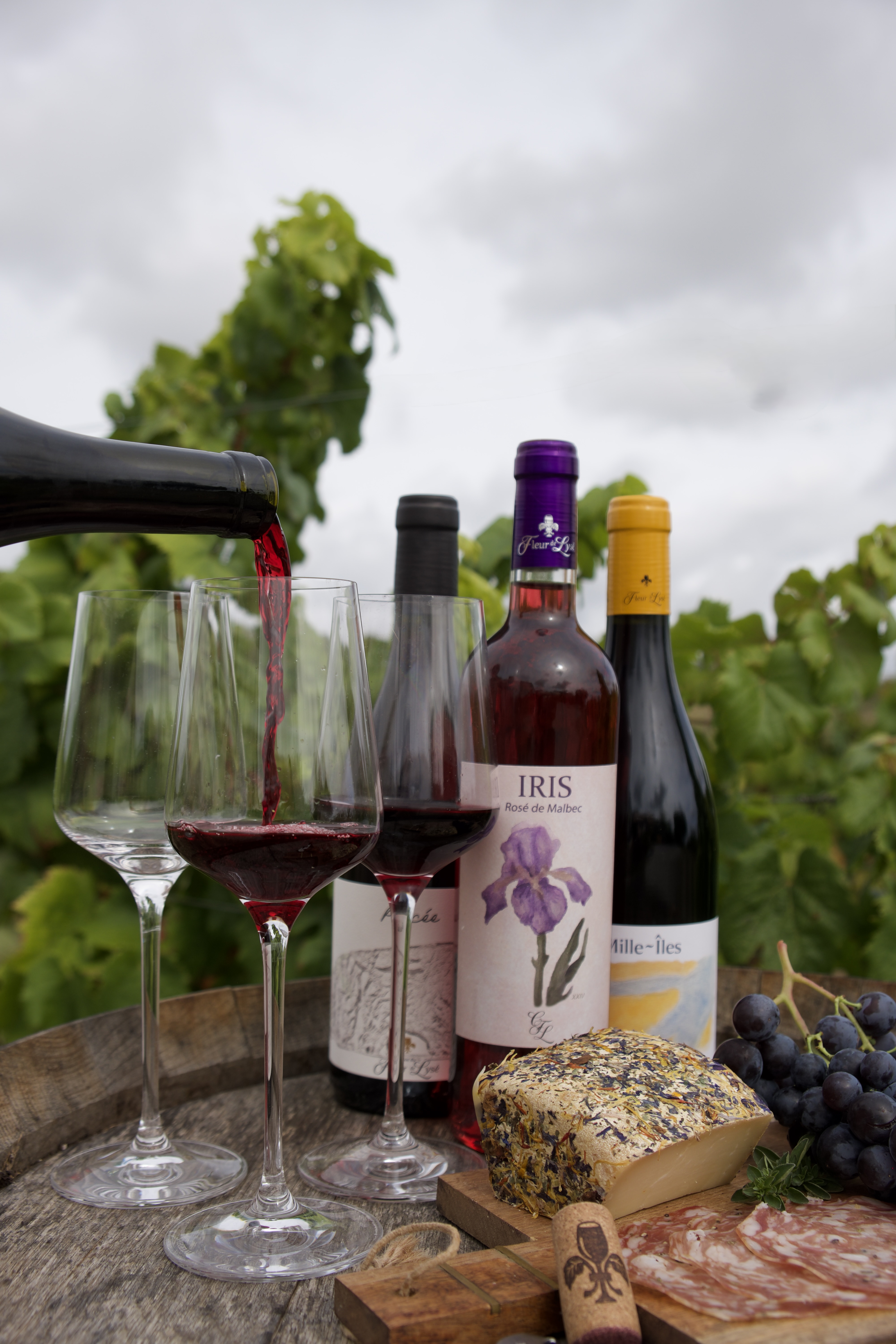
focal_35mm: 38
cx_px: 448
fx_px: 1419
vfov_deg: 50.7
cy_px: 672
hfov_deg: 35.1
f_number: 4.5
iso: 200
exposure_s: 1/1000
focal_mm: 25.4
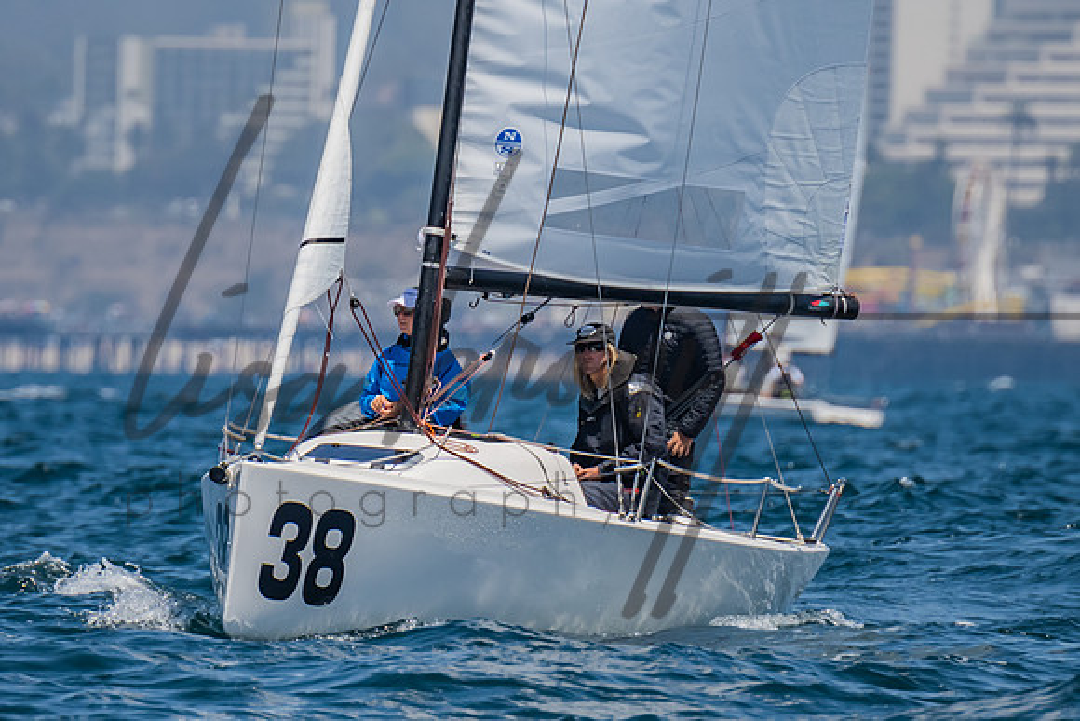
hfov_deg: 2.4
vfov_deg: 1.6
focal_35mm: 852
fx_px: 25577
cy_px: 463
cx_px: 454
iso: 400
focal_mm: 400
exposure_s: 1/2000
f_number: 6.3
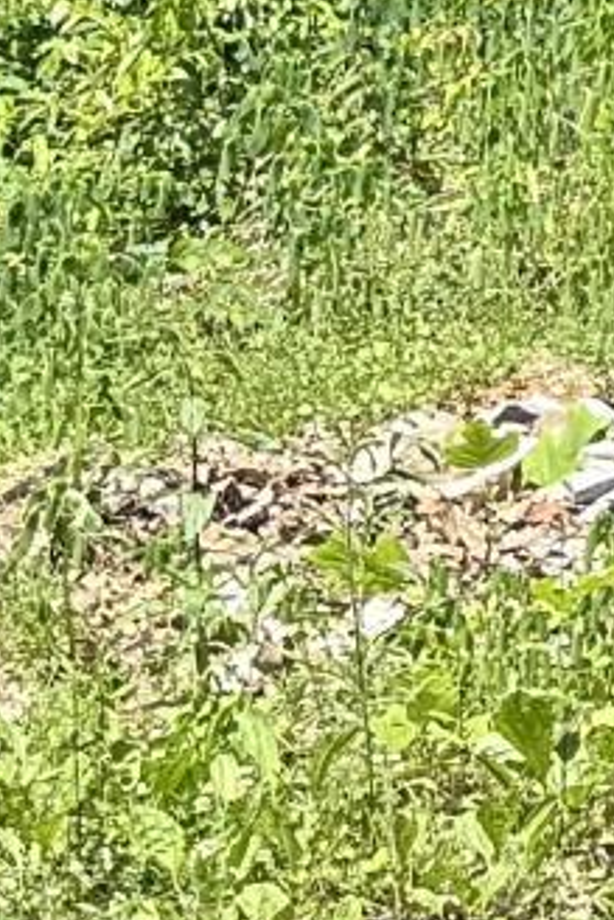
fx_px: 5826
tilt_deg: +4.2
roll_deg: -0.6
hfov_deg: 5.3
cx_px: 2506
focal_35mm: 228
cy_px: -822
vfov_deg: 8.6
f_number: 1.78
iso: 80
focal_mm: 6.76
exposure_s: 1/1437
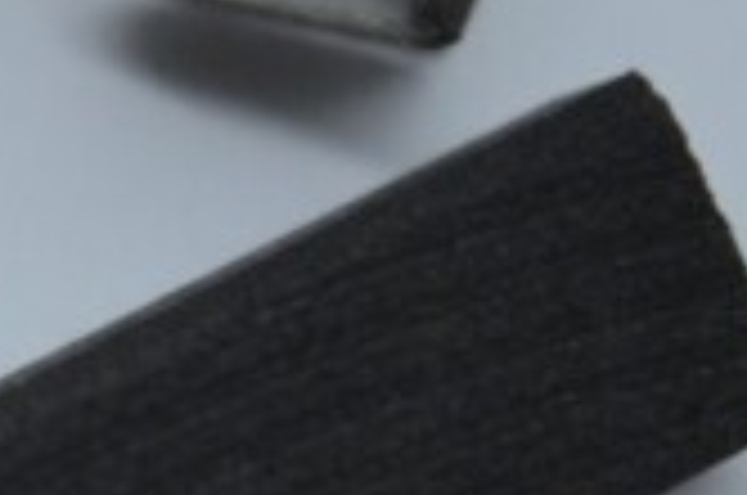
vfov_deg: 3.8
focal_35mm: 358
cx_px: -680
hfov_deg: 5.7
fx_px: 7418
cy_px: 335
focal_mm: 55
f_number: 5.6
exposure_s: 1/125
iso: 400
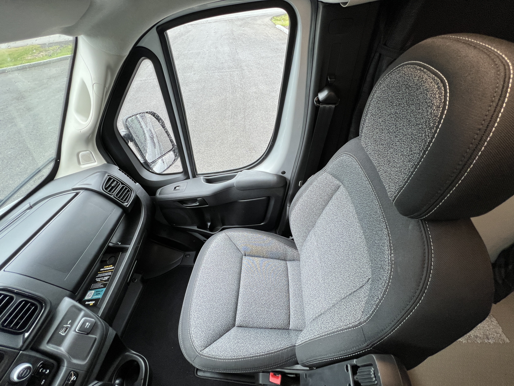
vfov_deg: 89.9
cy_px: 193
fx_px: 193
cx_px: 257
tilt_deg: -48.9
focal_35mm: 13
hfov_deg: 106.2
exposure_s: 1/150
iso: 100
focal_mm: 1.57
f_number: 1.8
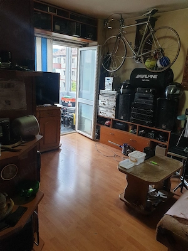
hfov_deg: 53.1
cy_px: 126
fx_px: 188
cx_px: 94
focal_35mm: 26
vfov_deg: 67.3
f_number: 2.4
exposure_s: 1/50
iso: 200
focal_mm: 4.3
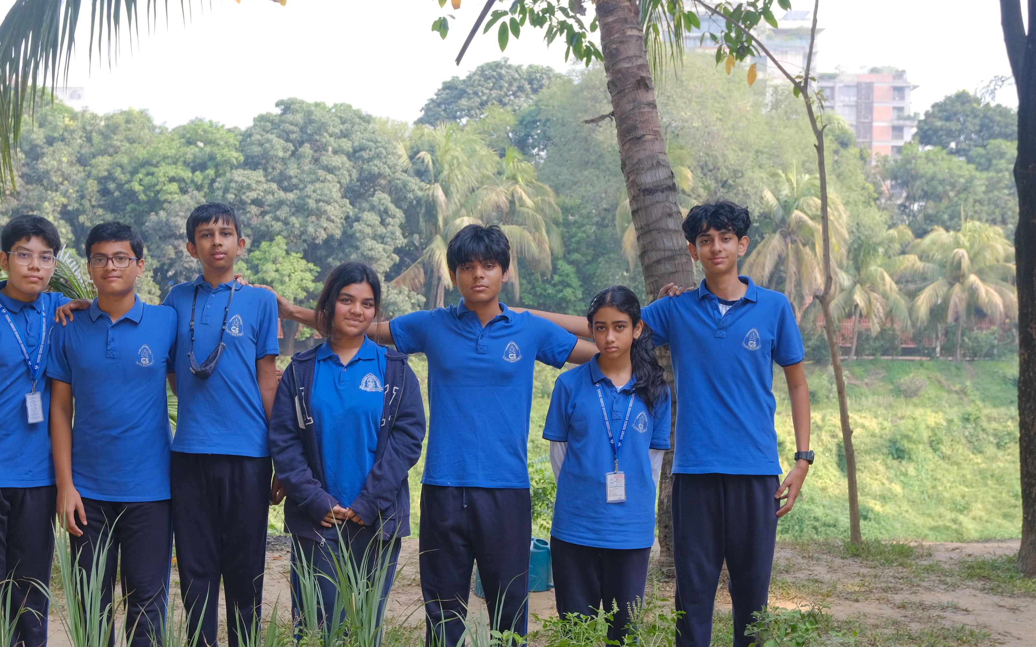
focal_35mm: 51
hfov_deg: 39.3
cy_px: 421
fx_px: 1440
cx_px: 385
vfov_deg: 25.2
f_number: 4.4
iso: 320
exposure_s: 1/170
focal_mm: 24.2
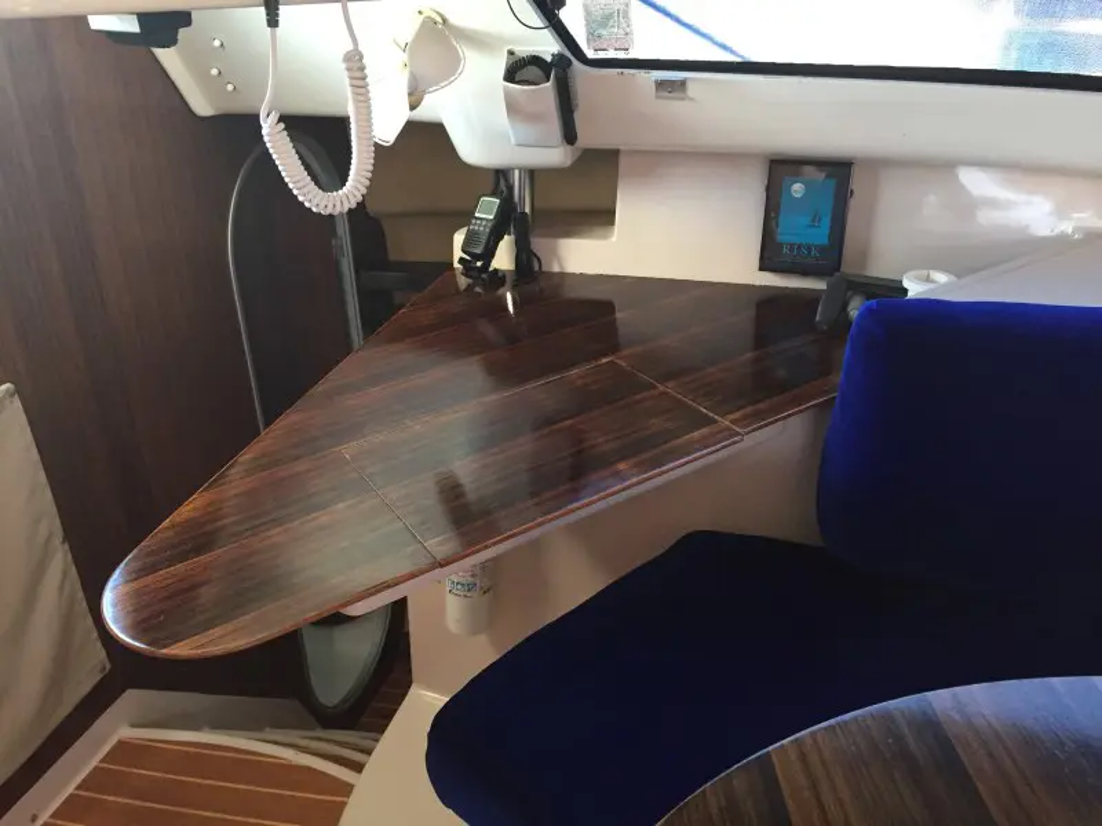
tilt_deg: -26.0
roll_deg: +0.2
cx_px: 551
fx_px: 923
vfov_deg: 48.2
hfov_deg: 61.7
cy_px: 413
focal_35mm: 29
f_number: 2.2
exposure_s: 1/30
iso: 160
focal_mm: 4.15
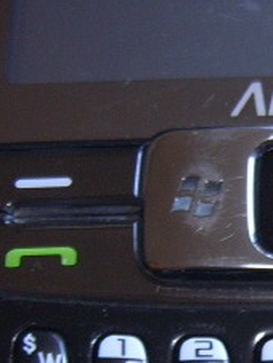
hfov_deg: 14.5
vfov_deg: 19.5
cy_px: 326
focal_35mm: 99
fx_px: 1039
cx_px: 329
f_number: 2.8
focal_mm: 5.8
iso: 100
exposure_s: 1/10
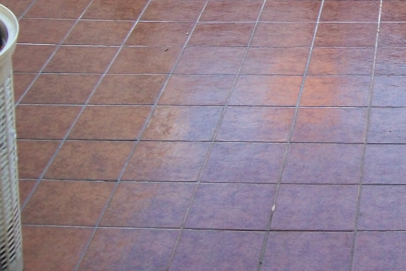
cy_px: 9
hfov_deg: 20.8
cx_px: 448
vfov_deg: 14.5
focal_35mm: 93
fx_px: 1049
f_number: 2.7
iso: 80
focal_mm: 6
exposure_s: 1/30
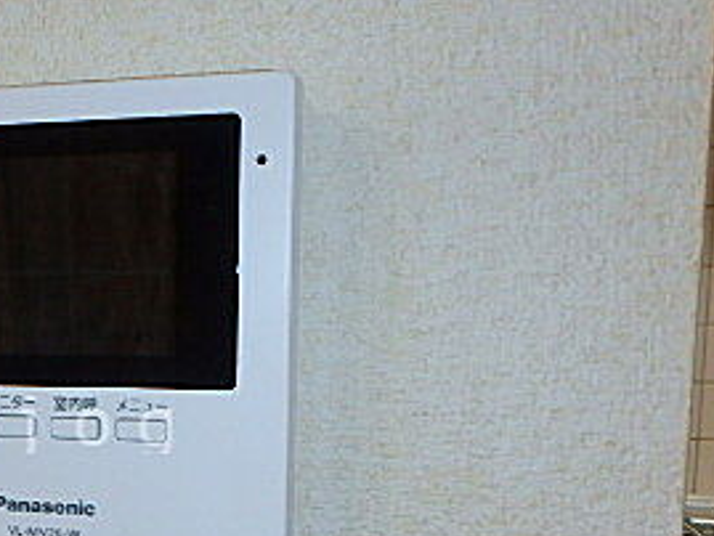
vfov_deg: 28.6
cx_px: 5
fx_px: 1032
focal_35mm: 50
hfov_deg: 34.8
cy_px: 422
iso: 200
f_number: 3.5
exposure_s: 1/30
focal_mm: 3.7
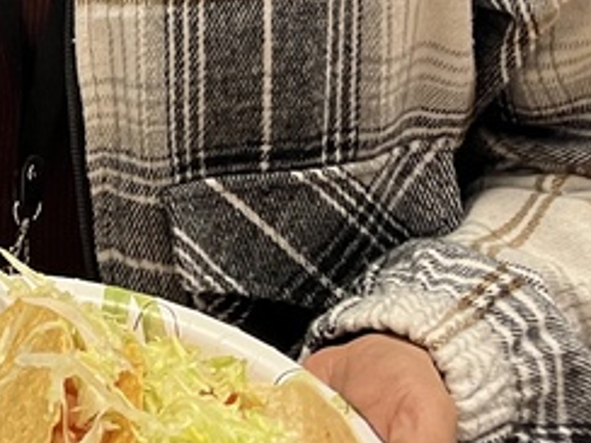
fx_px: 1861
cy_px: -201
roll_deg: +1.1
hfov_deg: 16.7
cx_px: -247
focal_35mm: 109
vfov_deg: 12.9
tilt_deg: -18.0
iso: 125
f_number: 1.6
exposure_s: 1/60
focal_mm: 5.1
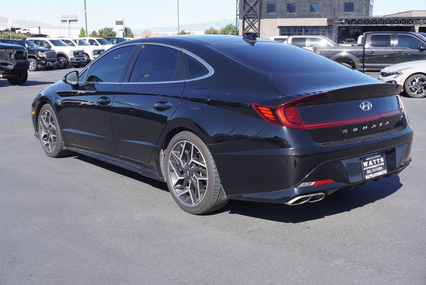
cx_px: 213
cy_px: 142
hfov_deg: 47.9
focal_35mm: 40
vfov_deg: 33.1
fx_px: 480
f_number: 7.1
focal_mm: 27
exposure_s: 1/160
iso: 100
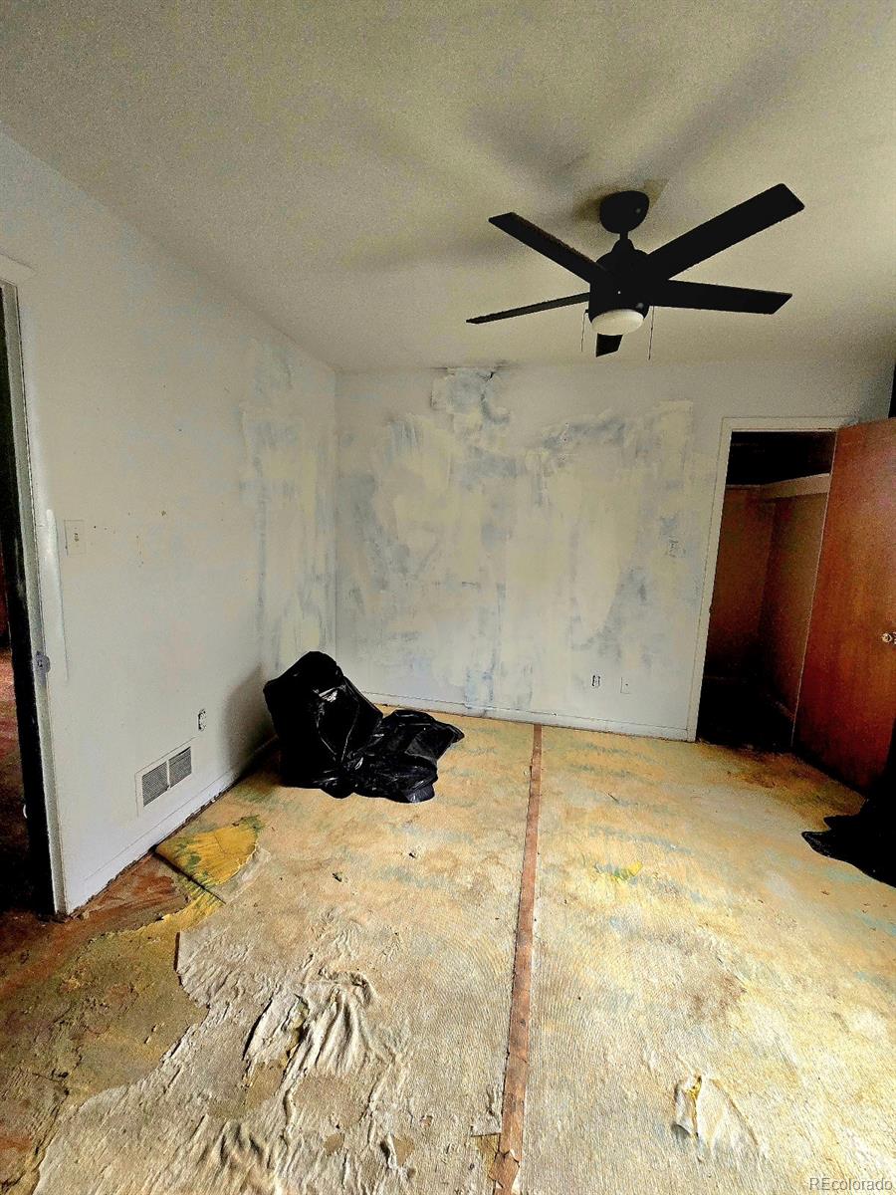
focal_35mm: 13
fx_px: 449
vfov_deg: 106.2
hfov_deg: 89.9
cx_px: 448
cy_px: 598
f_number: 2.2
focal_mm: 2.2
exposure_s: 1/60.2
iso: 400
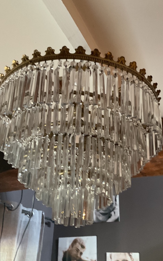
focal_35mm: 40
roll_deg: -0.9
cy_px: 116
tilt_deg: +29.2
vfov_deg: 49.2
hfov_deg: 31.9
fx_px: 284
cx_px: 93
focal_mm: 3
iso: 320
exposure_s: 1/30
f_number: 1.8
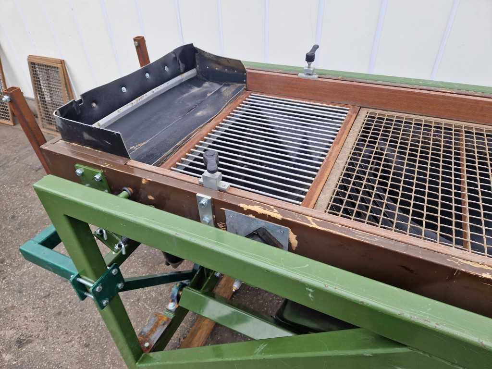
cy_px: 184
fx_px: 327
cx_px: 246
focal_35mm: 23
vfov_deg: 58.9
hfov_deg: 73.9
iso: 50
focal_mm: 5.4
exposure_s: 1/180
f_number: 1.8
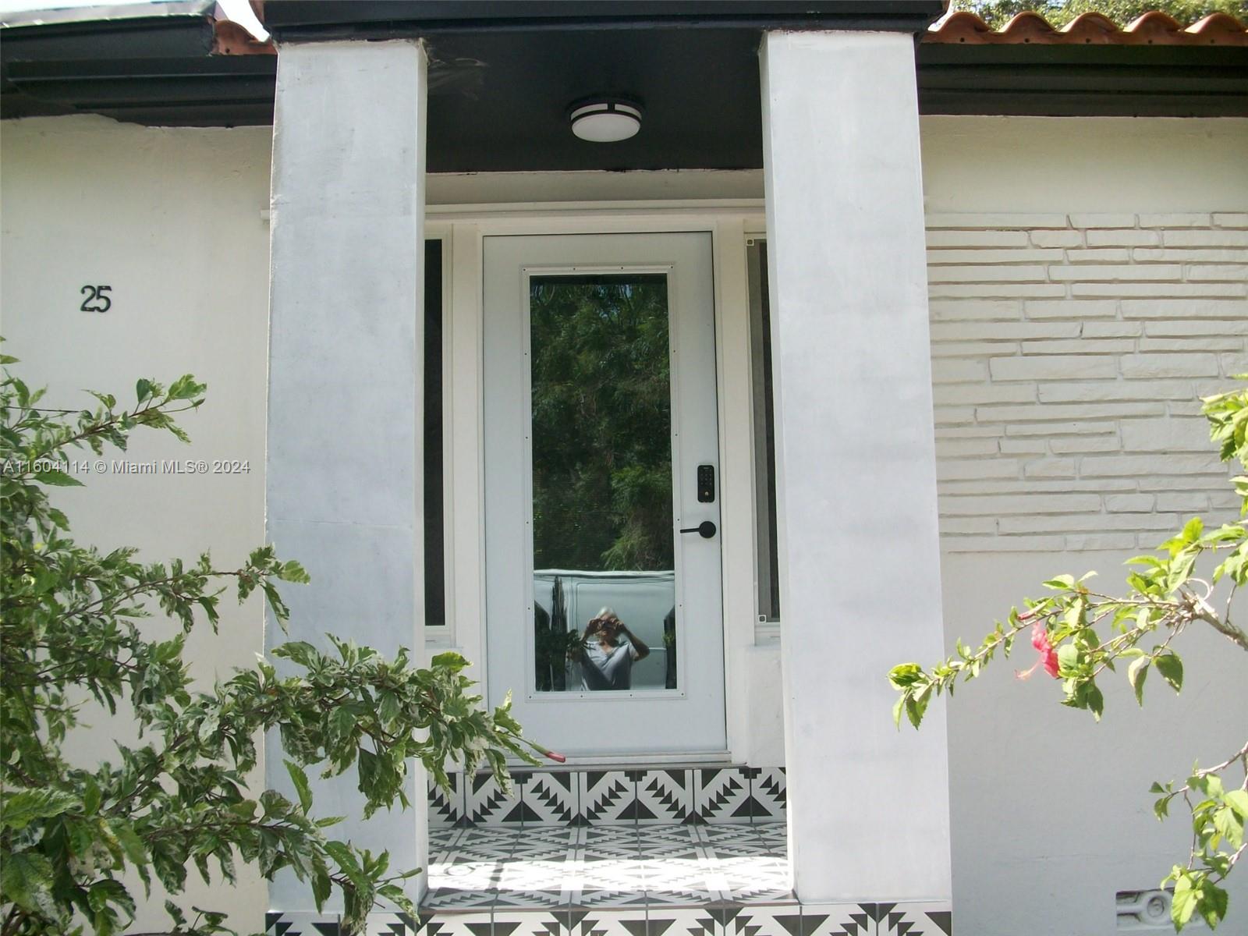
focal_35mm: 34
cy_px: 468
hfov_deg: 54.0
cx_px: 624
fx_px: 1226
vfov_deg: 41.8
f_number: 2.8
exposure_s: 1/302
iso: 64
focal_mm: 5.7
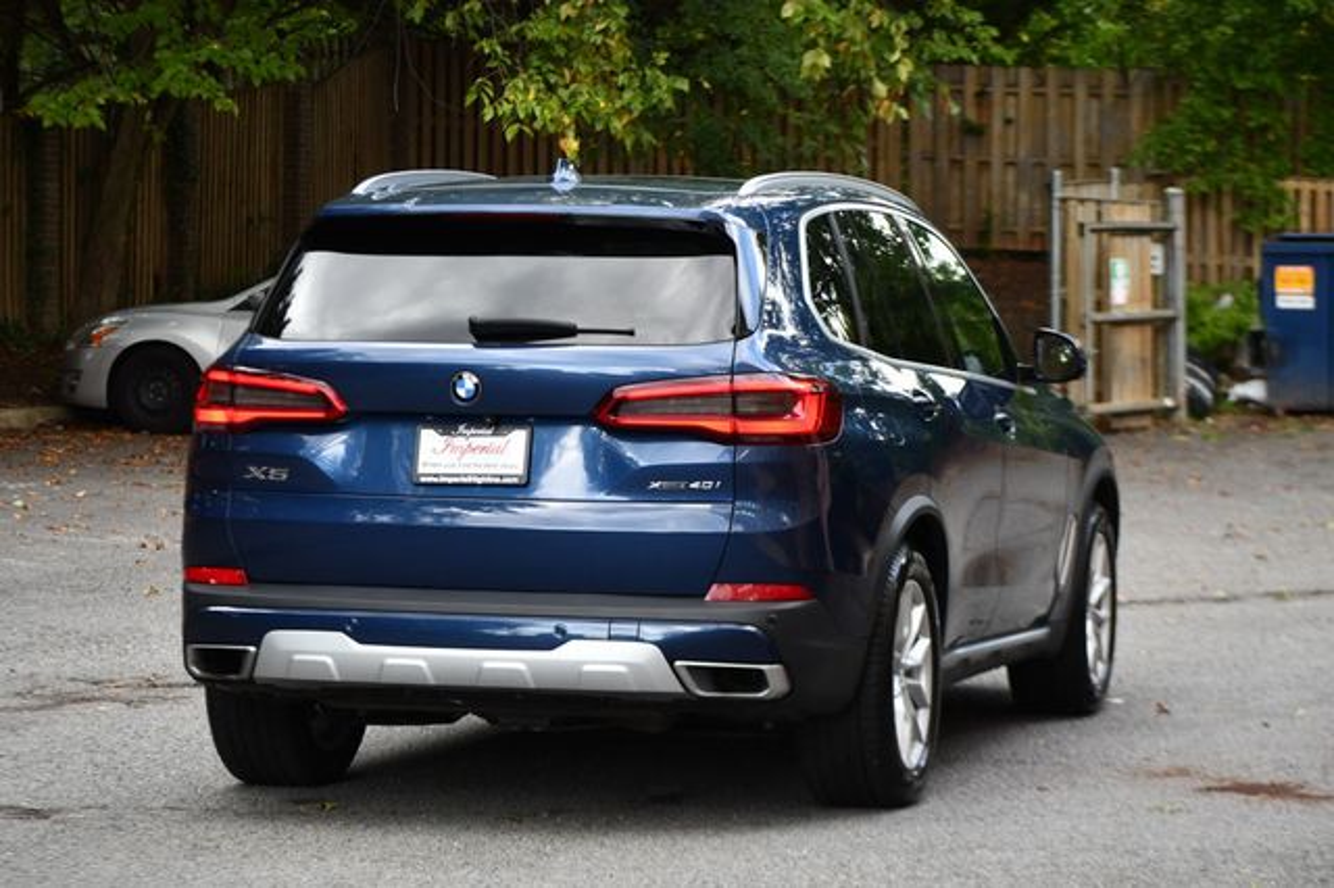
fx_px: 4148
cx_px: 667
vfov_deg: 12.2
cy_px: 444
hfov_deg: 18.3
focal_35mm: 112
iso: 400
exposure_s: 1/250
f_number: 5
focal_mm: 75
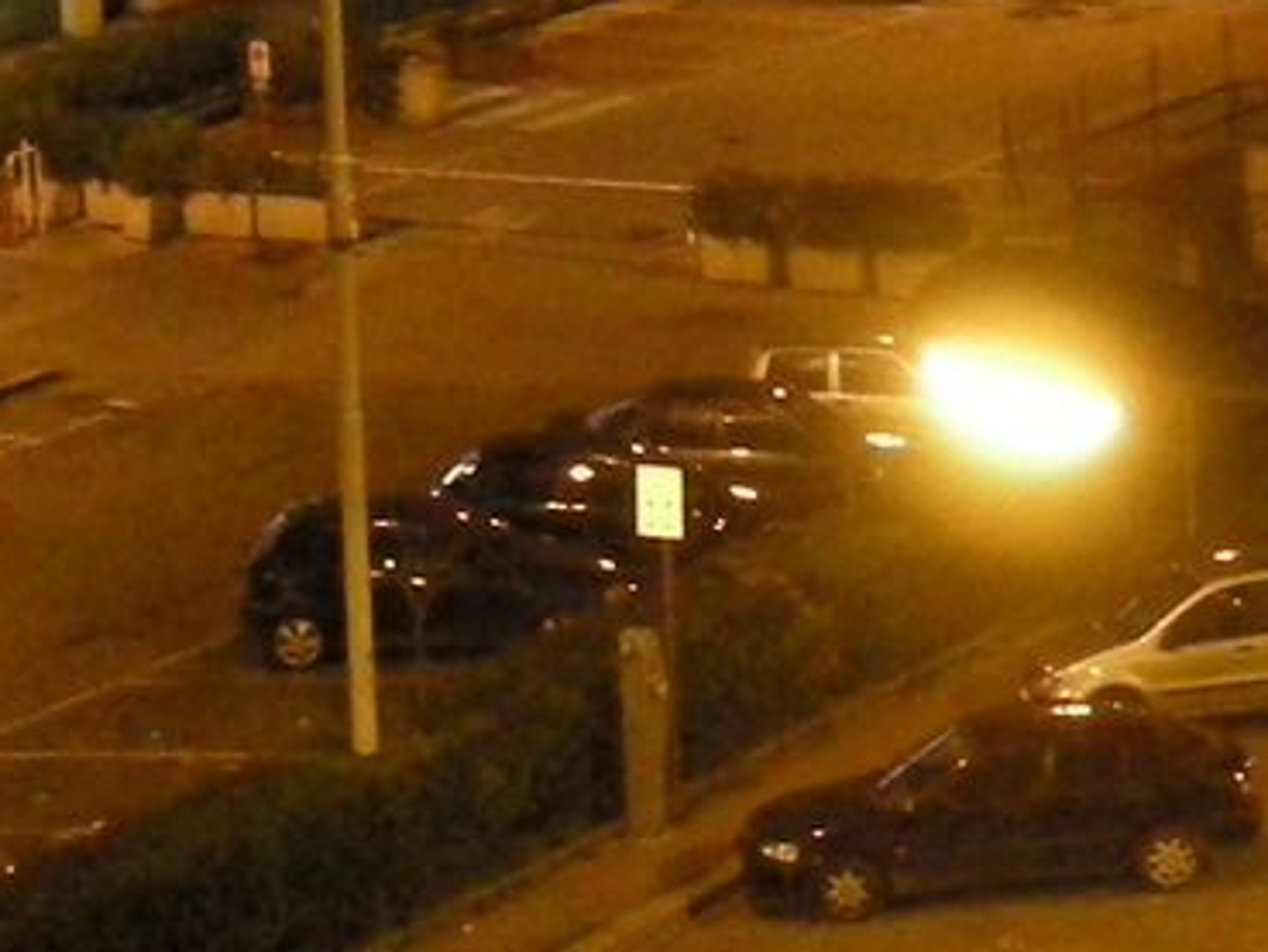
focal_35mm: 182
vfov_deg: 8.1
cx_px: 838
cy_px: -14
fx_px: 6669
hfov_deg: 10.9
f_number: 2.8
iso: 400
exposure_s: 1/10.1
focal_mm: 5.7
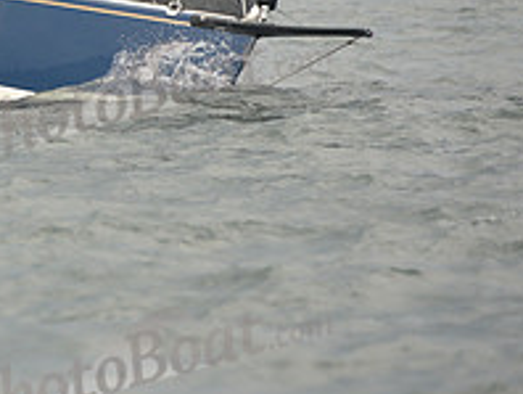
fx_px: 8516
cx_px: -174
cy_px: -7
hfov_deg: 3.5
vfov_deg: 2.6
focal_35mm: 563
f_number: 5
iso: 250
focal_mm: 200
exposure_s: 1/640
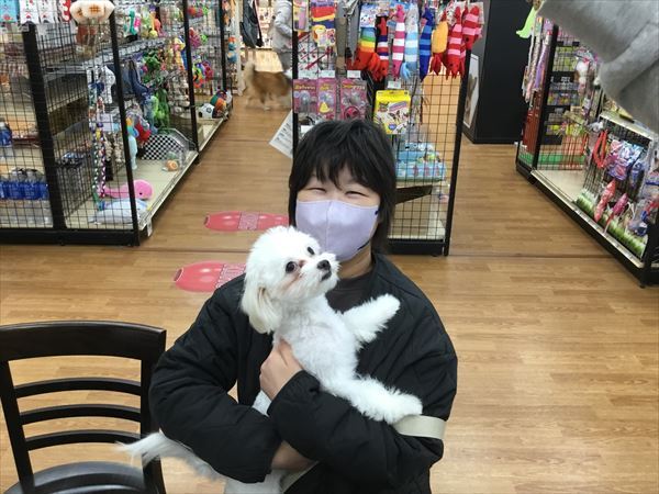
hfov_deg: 58.4
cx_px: 330
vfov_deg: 45.4
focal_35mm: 31
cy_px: 247
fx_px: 590
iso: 80
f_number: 2.4
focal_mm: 3.3
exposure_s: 1/30
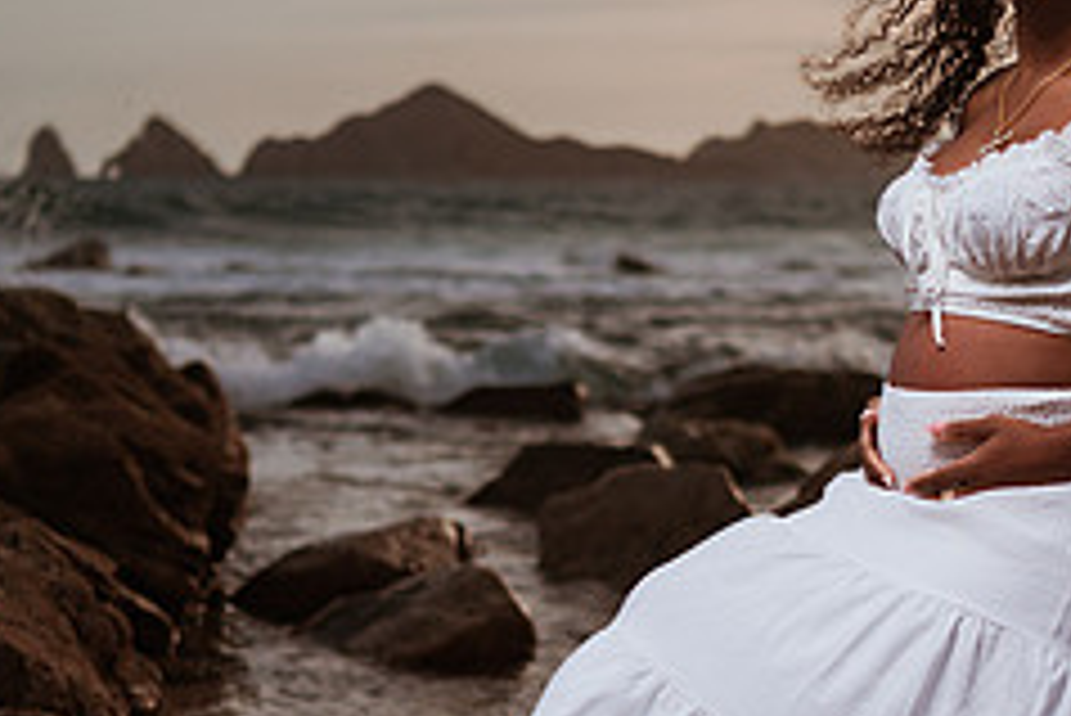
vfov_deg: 15.7
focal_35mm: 87
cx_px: 677
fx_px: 2590
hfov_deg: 23.3
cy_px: 451
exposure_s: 1/8000
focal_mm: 35
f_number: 1.8
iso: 80
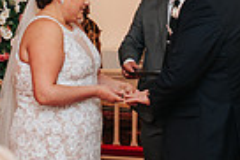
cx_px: 118
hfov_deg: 13.3
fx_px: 1028
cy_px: -29
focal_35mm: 154
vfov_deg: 8.8
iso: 1000
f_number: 2.8
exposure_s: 1/200
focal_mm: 35
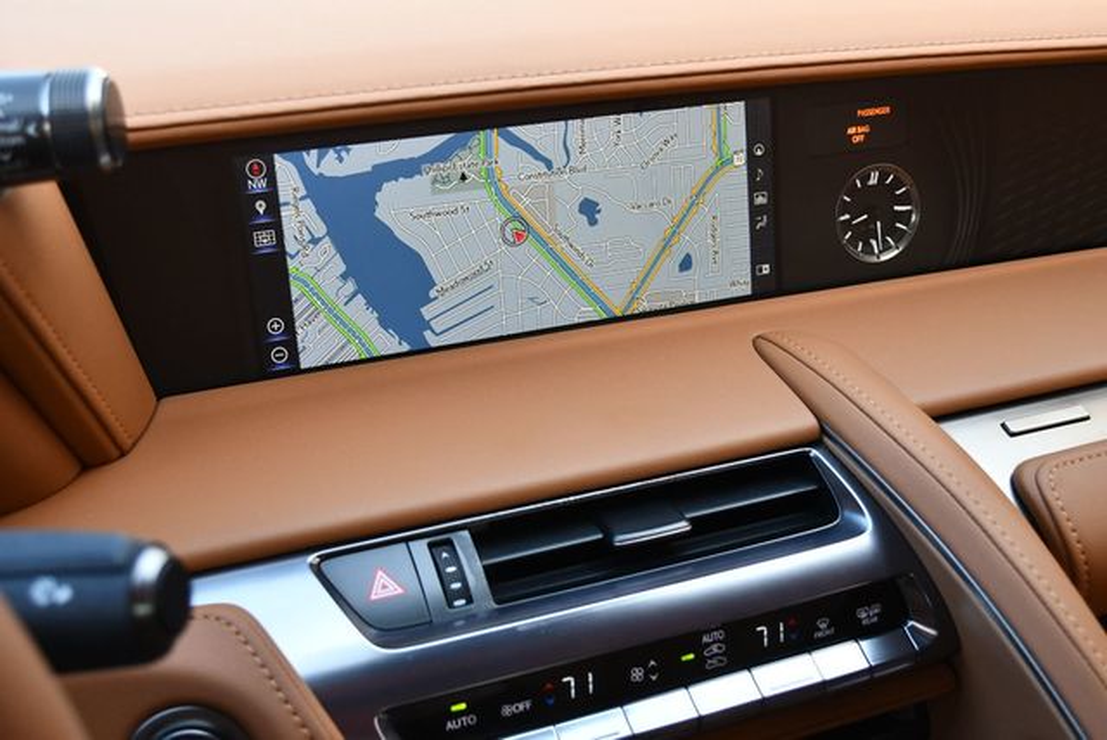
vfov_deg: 30.6
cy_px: 370
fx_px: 1354
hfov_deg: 44.5
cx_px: 554
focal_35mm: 44
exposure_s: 1/250
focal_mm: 22
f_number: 4
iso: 640
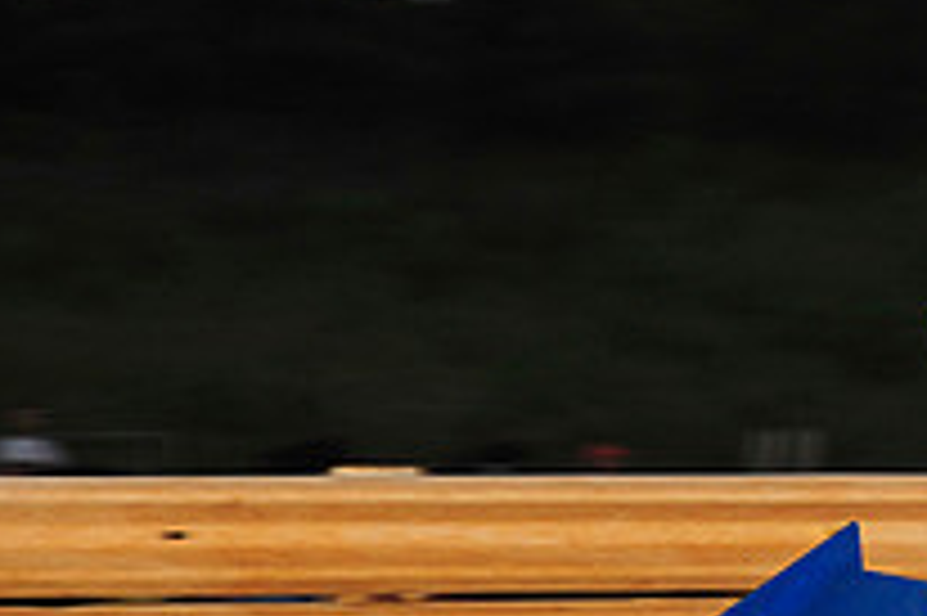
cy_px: 409
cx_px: 1287
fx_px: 10497
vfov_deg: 3.4
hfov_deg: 5.0
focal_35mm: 408
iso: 1000
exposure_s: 1/320
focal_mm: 145
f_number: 6.3
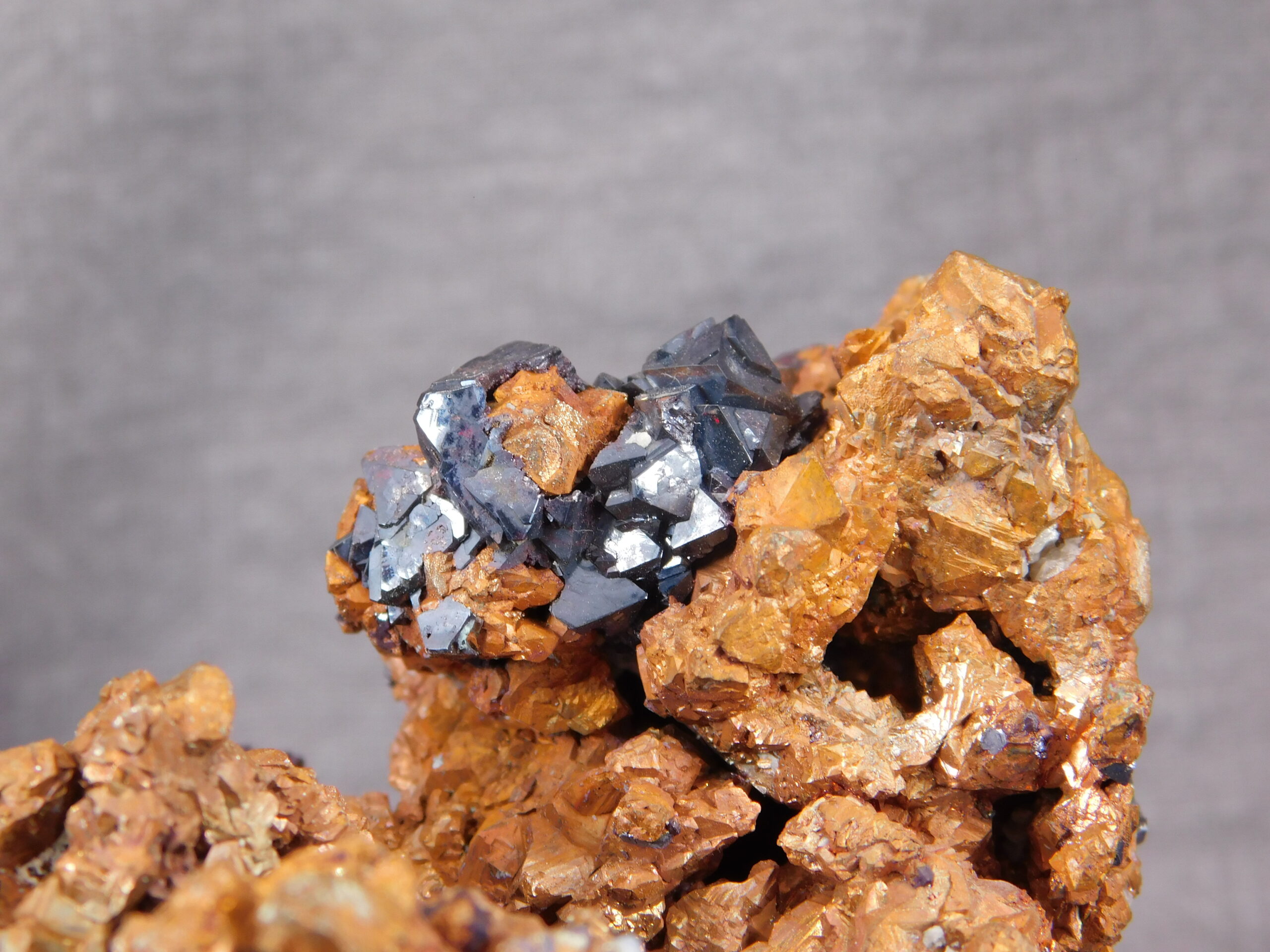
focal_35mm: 80
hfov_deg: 24.4
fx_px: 2935
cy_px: 476
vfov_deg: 18.4
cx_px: 635
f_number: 4.4
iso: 125
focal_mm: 14.2
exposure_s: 1/80
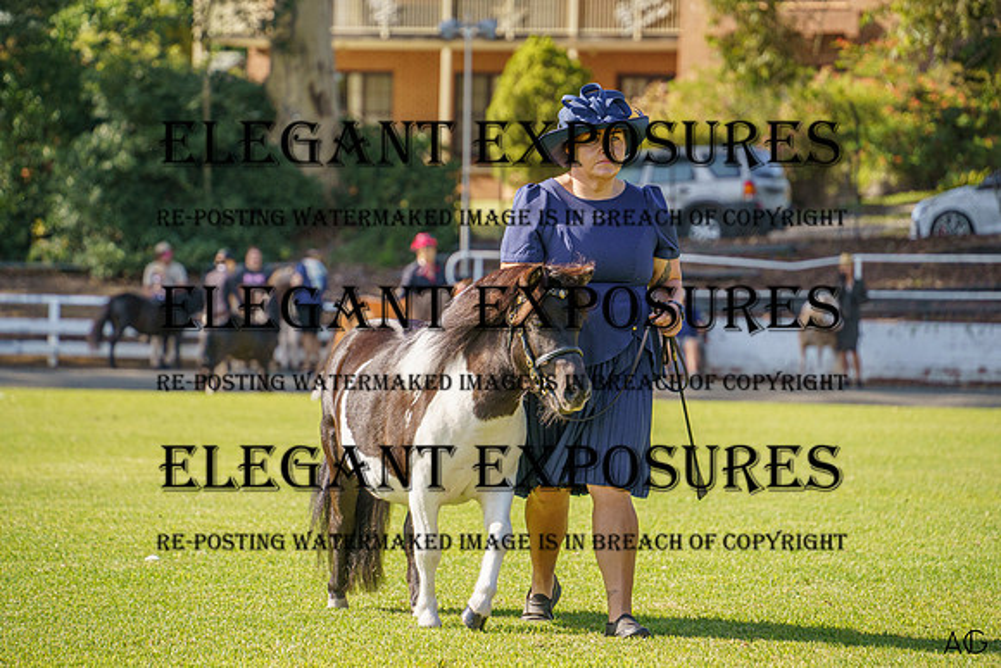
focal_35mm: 209
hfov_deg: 9.9
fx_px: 5805
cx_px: 513
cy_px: 334
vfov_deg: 6.6
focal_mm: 200
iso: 640
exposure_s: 1/1600
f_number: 5.6
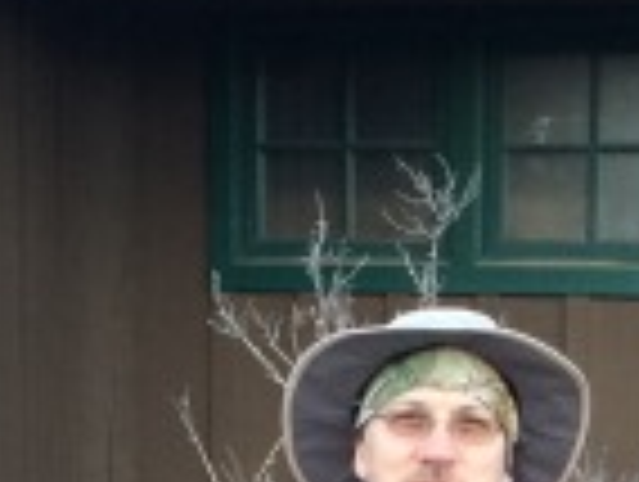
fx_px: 3014
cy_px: 851
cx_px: 554
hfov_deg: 12.0
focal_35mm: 163
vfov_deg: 8.8
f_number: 2.2
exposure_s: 1/40
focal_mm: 4.15
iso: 32
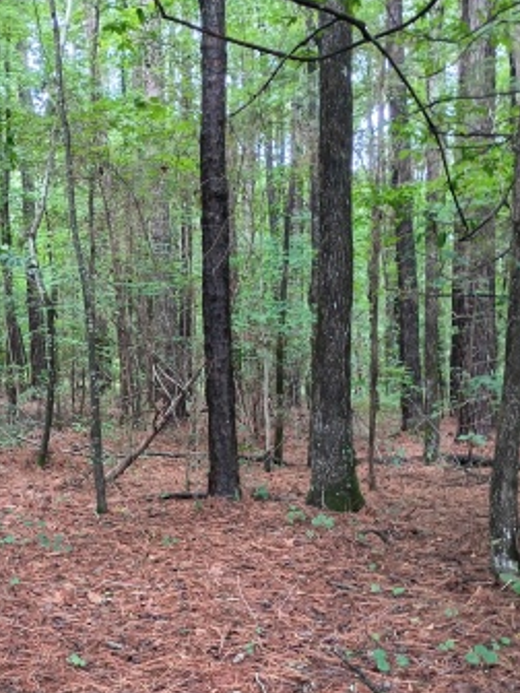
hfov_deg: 30.9
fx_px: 921
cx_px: 124
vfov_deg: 40.4
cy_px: 490
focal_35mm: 46
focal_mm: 4.27
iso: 451
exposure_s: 1/60
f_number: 1.8
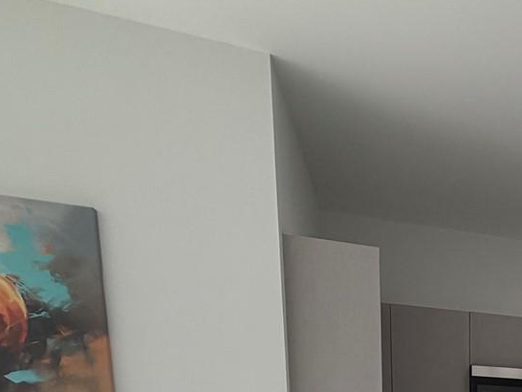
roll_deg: -2.8
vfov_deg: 28.3
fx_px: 619
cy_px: 523
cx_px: 645
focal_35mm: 41
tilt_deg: -9.8
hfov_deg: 34.9
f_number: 2.2
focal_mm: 2.22
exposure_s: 1/217
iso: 40
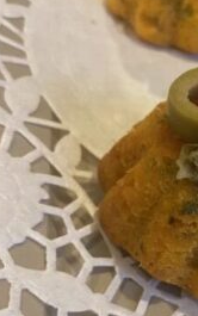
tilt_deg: -52.5
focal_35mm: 50
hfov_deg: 24.3
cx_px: 213
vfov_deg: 39.7
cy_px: 216
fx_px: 431
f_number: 1.8
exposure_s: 1/50
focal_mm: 4.25
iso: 500
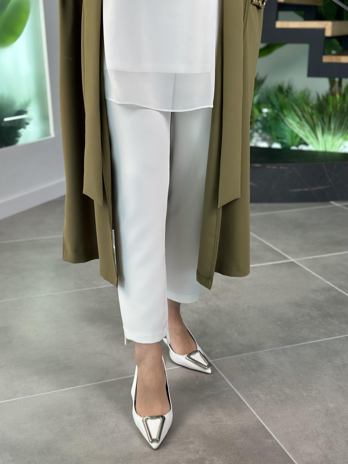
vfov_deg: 39.7
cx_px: 174
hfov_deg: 30.3
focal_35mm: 48
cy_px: 232
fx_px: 643
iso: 64
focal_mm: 6.86
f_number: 1.78
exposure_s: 1/150
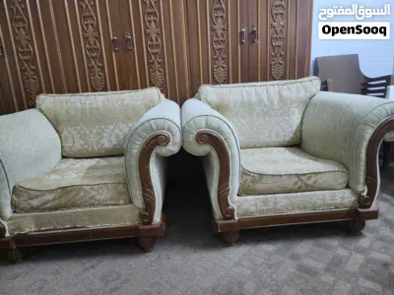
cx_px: 197
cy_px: 148
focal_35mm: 23
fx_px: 262
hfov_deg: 73.9
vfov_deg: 58.9
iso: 640
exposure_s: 1/50
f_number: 1.8
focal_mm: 6.4
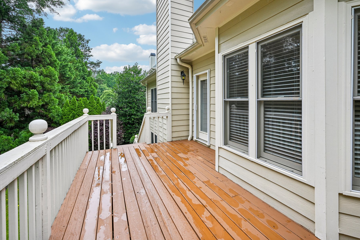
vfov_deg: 73.3
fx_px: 160
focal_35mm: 16
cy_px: 103
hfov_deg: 96.7
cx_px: 188
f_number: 8
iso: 100
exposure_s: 1/100
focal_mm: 14
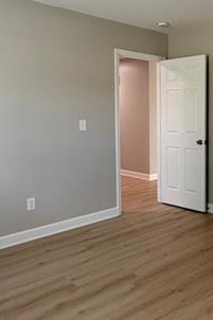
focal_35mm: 37
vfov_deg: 51.8
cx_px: 171
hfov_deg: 34.8
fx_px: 329
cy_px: 139
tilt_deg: -3.3
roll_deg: -0.4
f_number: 2.2
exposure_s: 1/121
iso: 250
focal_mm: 2.22
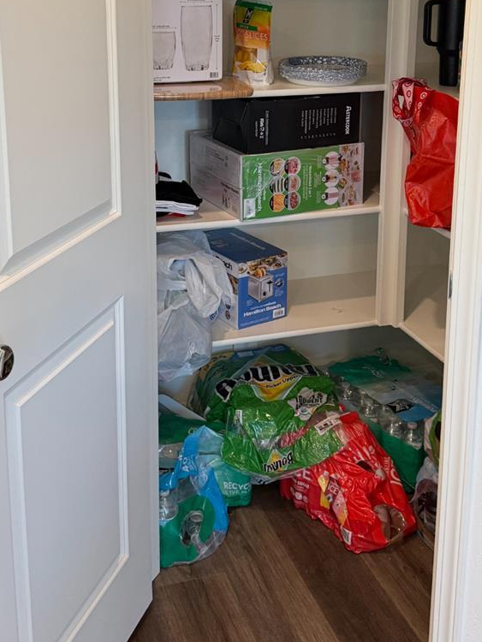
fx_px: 891
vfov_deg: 38.7
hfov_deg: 30.3
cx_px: 243
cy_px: 168
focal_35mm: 48
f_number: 1.78
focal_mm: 6.76
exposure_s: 1/60
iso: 320
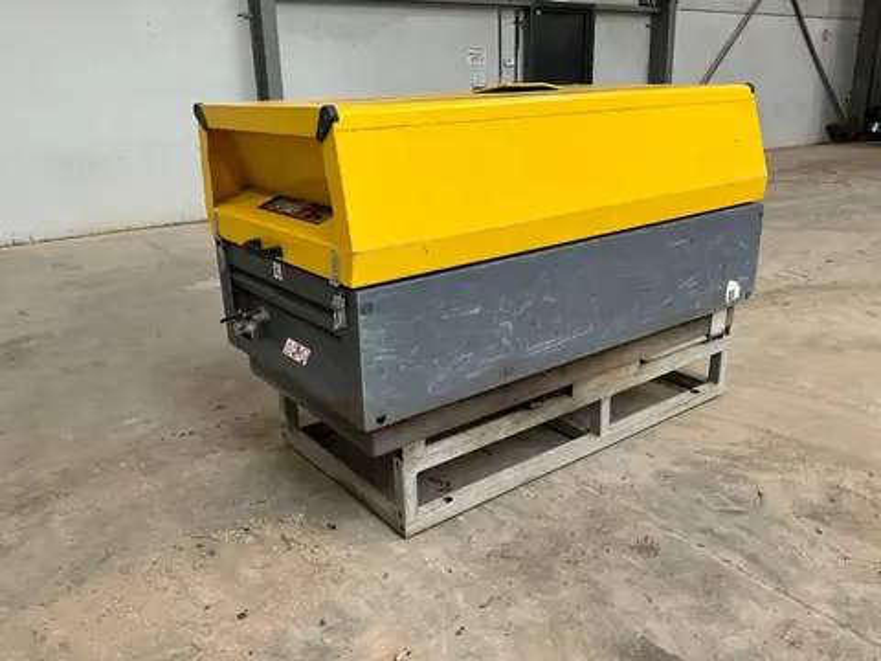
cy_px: 330
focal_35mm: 29
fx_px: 738
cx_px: 440
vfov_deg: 48.2
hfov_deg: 61.7
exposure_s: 1/60
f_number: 1.8
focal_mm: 3
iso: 80
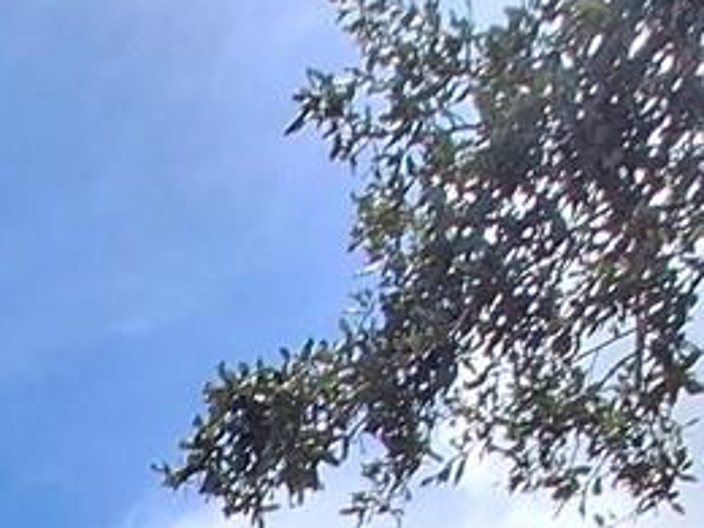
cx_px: -420
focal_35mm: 80
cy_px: 1422
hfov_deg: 20.2
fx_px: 1627
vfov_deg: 12.4
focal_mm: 1.74
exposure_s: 1/2950
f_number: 2.2
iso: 40
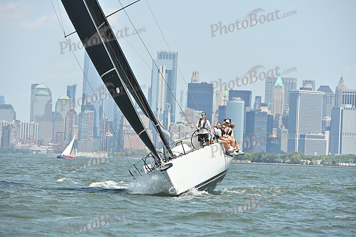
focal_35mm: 201
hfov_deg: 10.2
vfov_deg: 6.8
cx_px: 178
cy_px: 118
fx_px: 1988
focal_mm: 200
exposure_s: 1/1250
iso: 320
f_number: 7.1
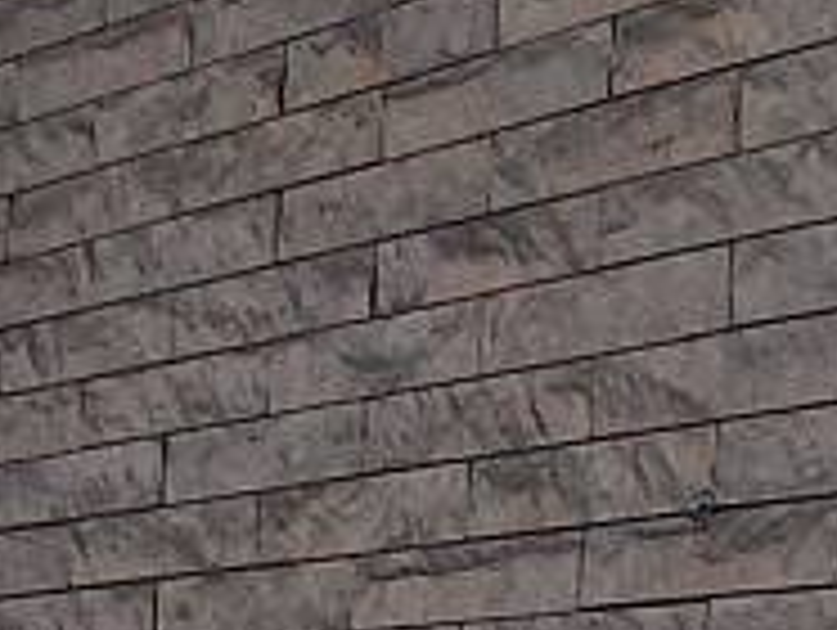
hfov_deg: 18.9
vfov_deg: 13.1
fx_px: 2494
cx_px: 608
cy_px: 1102
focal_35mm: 103
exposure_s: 1/2029
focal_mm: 1.64
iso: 40
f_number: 2.2
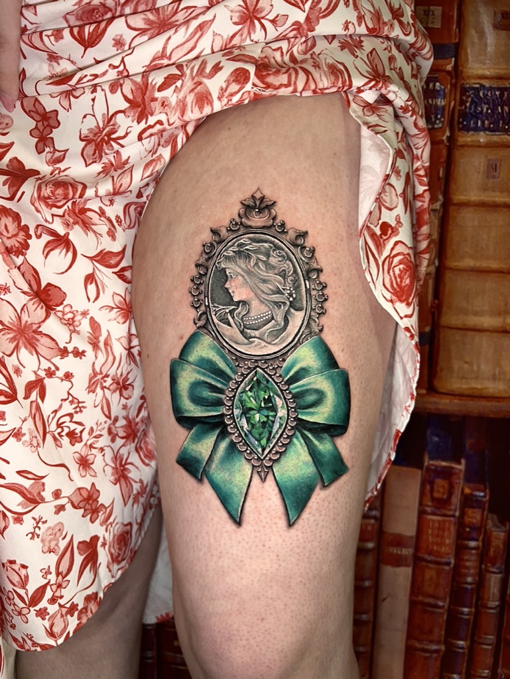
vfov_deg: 67.3
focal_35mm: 26
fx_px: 510
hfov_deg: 53.1
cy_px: 340
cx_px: 255
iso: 250
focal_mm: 5.7
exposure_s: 1/60
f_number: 1.5
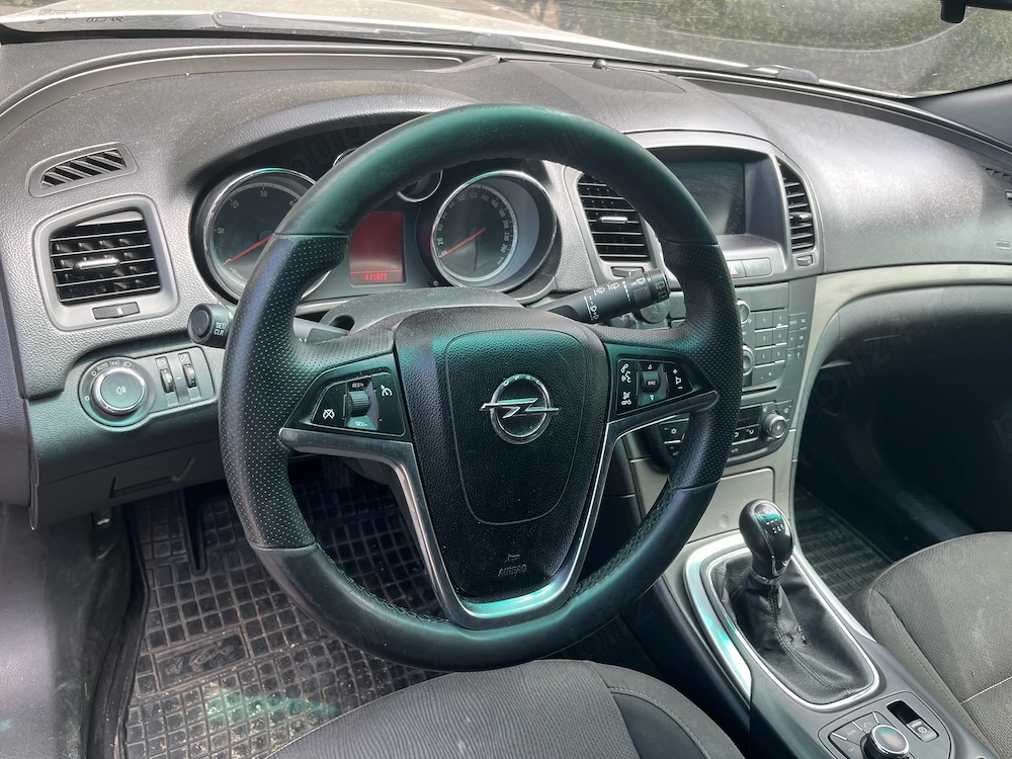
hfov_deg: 67.3
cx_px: 506
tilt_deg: -31.1
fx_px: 760
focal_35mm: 26
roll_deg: -10.6
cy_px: 380
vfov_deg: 53.1
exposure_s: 1/122
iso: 40
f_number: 1.6
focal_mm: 5.1
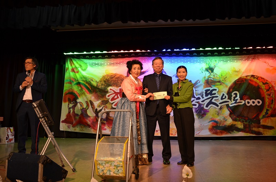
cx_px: 138
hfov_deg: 59.6
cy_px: 91
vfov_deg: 41.5
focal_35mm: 32
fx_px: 241
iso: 560
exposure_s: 1/60
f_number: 4
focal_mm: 21
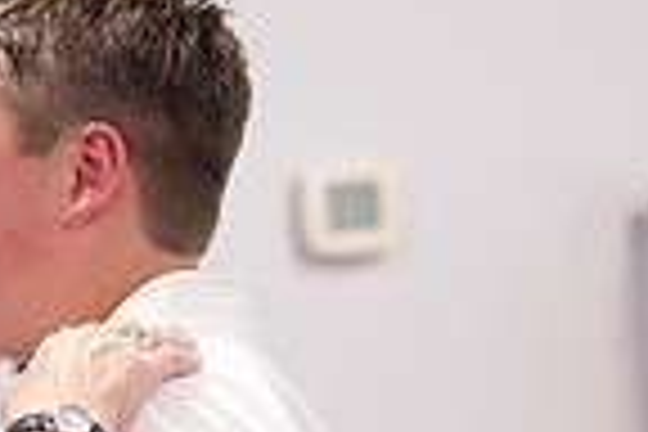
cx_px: -45
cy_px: 236
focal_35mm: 281
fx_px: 5058
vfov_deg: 4.9
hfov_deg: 7.3
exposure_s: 1/400
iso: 1600
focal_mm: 70
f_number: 2.8
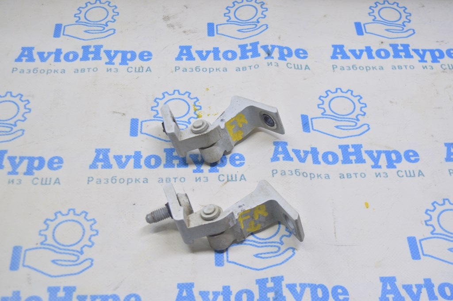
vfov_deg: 25.7
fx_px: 660
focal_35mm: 52
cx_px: 226
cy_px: 150
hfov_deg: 37.9
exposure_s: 1/25
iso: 400
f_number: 5.6
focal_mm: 35
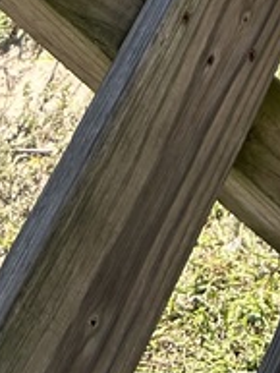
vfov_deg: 11.2
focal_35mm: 138
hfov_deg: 10.4
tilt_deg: -21.6
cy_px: -599
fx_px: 1487
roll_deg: +37.0
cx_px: 425
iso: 50
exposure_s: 1/1395
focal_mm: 5.7
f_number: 1.5
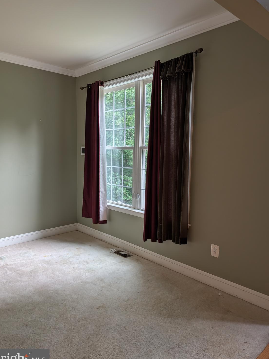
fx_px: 259
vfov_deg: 69.4
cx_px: 129
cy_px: 182
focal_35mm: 25
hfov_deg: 54.9
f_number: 1.68
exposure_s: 1/120
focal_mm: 6.9
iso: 29
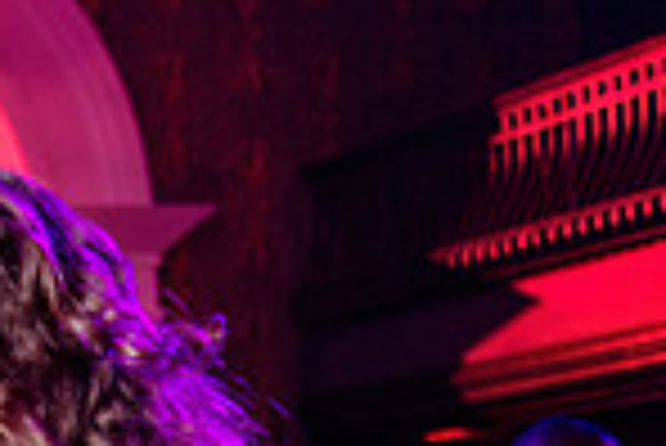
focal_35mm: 162
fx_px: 3000
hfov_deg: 11.6
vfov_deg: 8.2
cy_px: 800
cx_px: -563
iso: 1000
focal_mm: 38
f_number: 3.2
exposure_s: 1/60
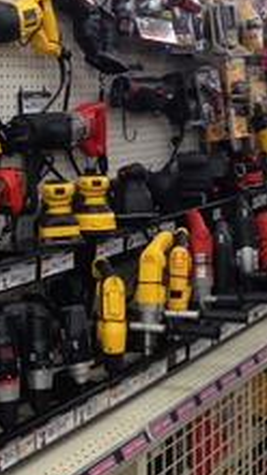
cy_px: 155
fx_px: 958
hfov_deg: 15.9
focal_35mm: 76
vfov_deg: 27.7
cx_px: 152
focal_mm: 4.12
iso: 50
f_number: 2.4
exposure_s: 1/20
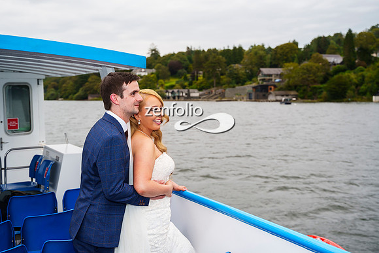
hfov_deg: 44.5
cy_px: 126
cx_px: 190
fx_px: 463
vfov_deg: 30.5
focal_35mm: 44
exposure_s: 1/250
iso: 250
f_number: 4
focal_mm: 44
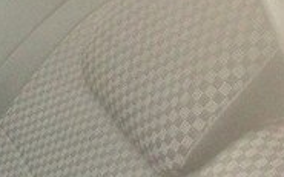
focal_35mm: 125
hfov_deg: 15.0
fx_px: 966
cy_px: 215
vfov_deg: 10.3
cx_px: -187
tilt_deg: -35.2
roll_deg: -13.9
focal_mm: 4.12
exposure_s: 1/20
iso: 80
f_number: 2.4
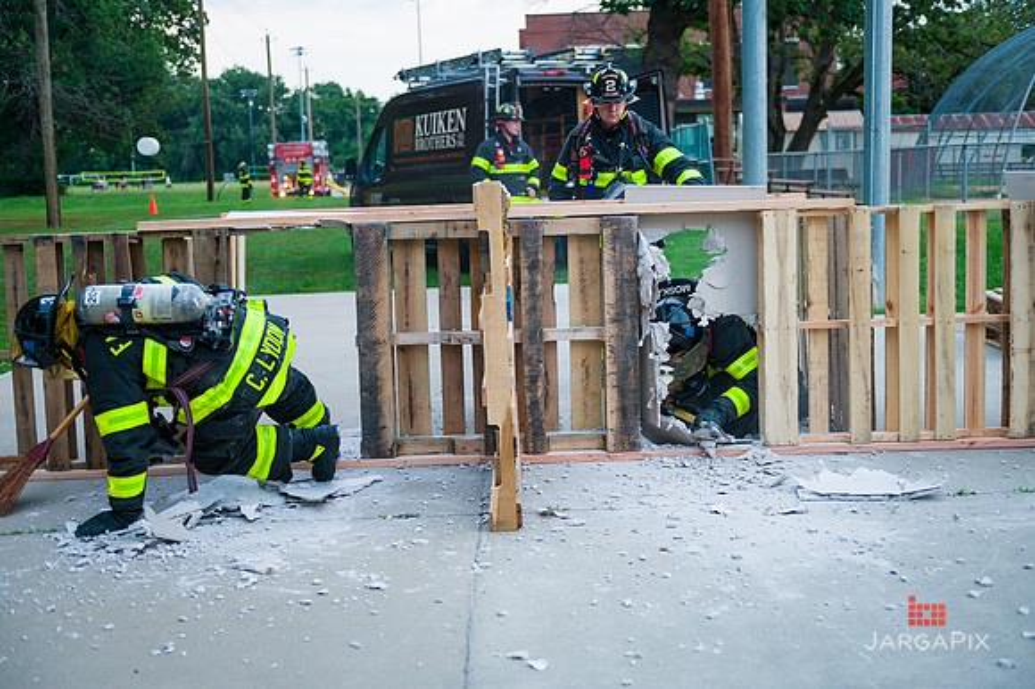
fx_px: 1264
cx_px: 518
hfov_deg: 44.5
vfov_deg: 30.5
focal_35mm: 44
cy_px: 344
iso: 1600
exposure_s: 1/200
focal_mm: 44
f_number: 3.2
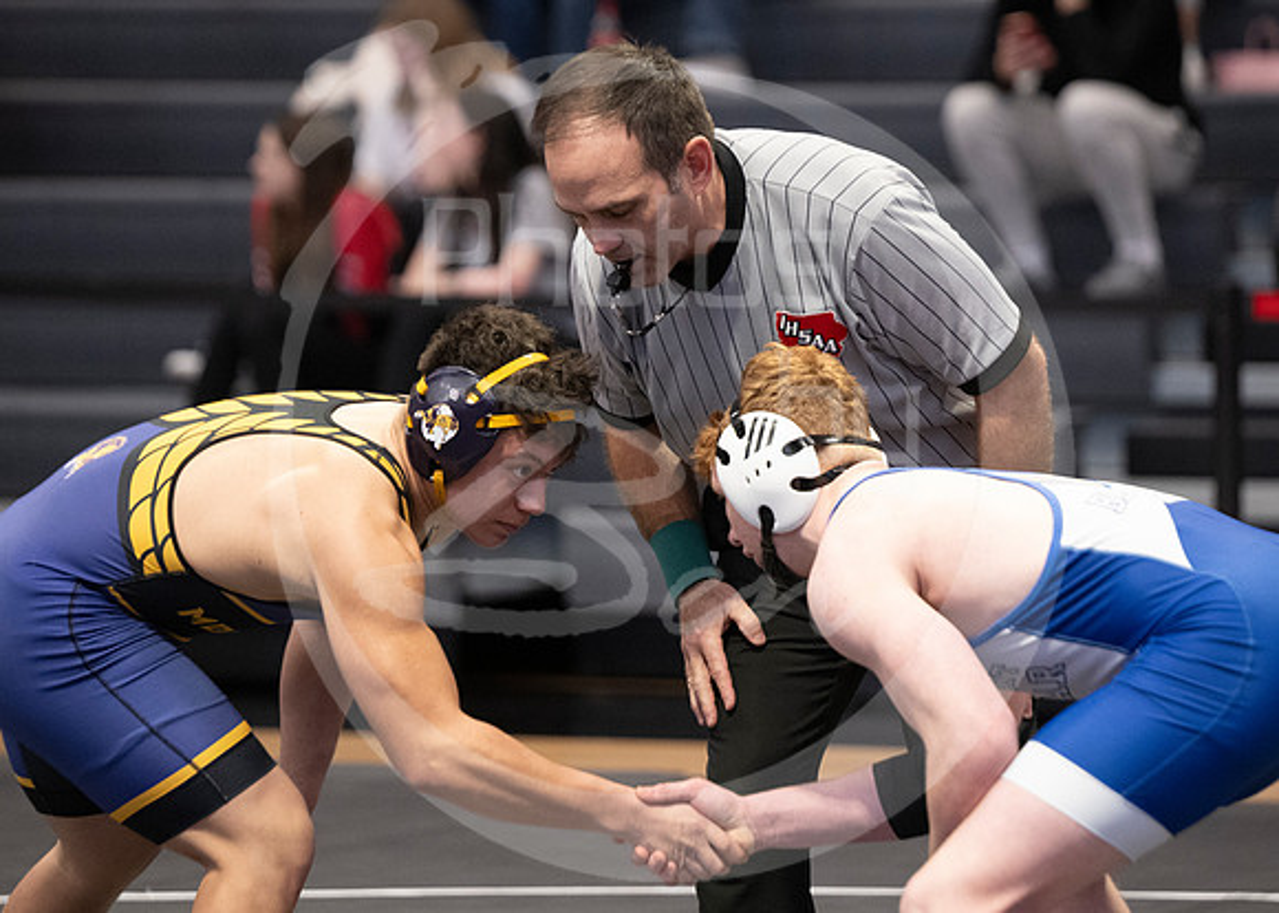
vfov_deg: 6.0
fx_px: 8754
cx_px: 689
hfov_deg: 8.4
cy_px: 557
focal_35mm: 241
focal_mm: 155
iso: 3200
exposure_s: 1/1000
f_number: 2.8
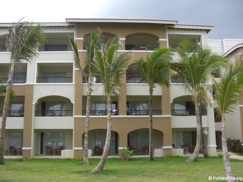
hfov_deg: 49.0
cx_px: 122
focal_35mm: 38
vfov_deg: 37.7
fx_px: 267
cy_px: 91
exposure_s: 1/320
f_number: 2.7
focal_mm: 6.2
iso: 64
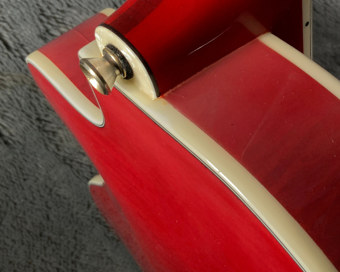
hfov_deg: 35.7
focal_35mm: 51
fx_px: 513
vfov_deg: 29.1
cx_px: 262
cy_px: 61
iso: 32
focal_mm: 3
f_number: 1.8
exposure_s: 1/104
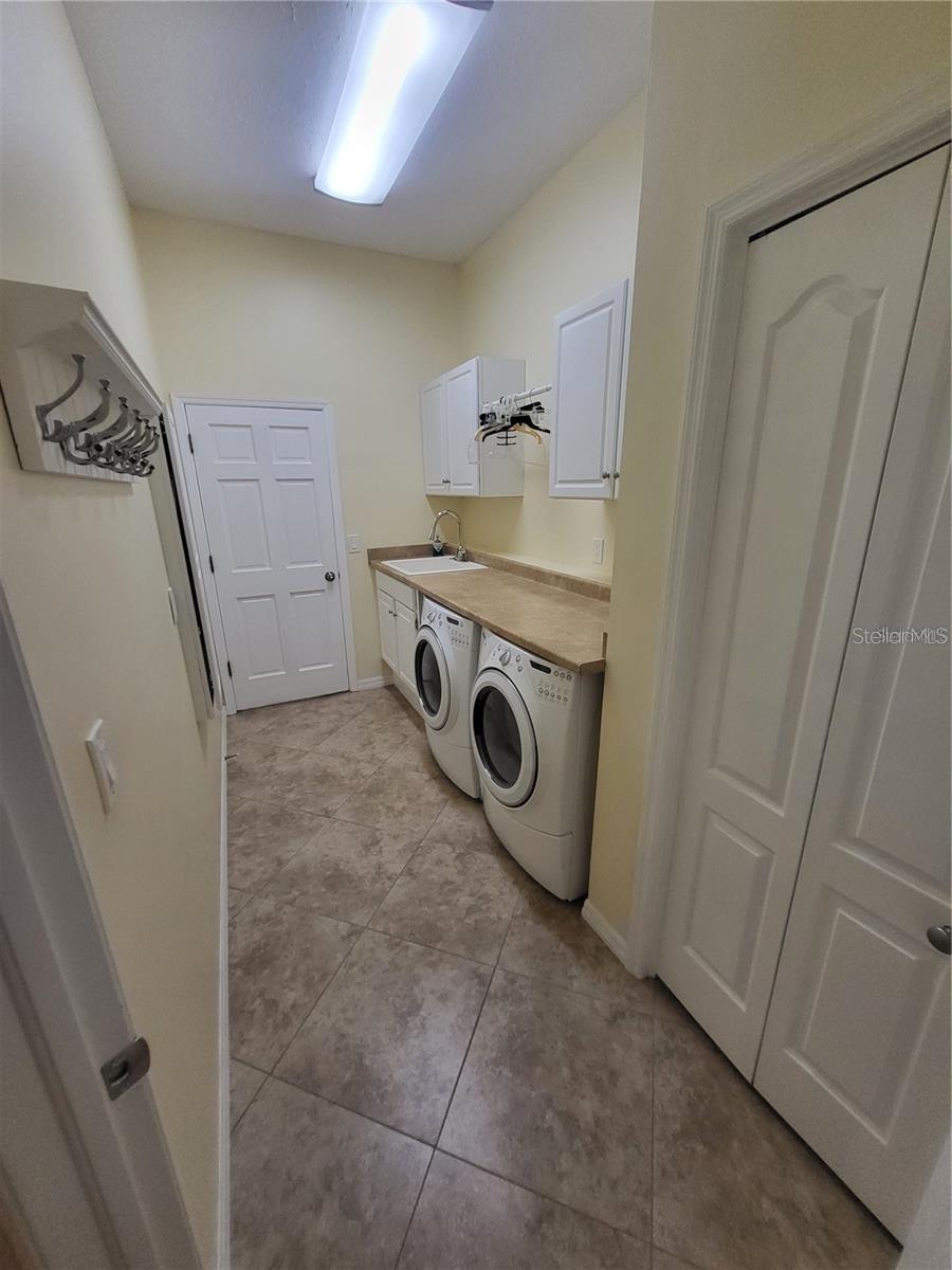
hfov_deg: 89.9
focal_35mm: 13
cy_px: 635
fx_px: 477
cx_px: 476
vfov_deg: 106.2
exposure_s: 1/60
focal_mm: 1.74
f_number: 2.2
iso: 400
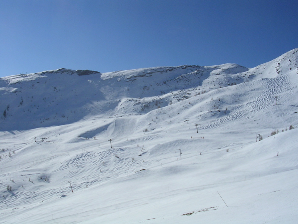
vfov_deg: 37.7
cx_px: 149
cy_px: 112
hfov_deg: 49.0
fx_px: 327
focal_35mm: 38
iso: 50
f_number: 5.6
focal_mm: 5.8
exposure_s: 1/896
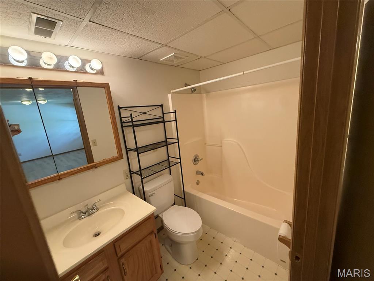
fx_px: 151
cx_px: 187
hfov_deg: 102.1
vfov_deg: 85.7
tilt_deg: -12.0
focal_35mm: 14
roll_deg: +5.6
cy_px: 140
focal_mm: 2.22
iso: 640
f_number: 2.2
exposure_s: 1/120
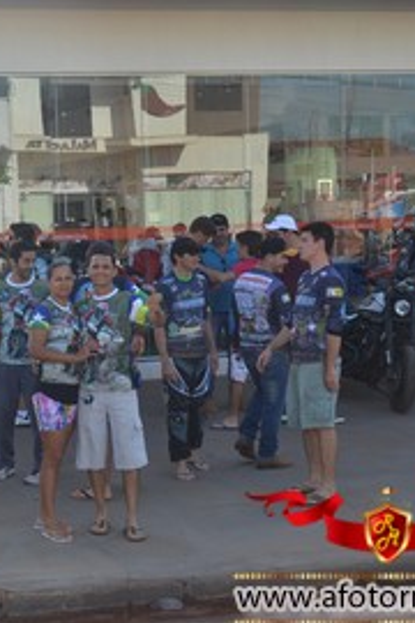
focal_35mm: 80
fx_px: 1383
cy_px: 291
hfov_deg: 16.8
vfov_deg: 25.4
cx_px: 42
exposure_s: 1/200
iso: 100
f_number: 7.1
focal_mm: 32
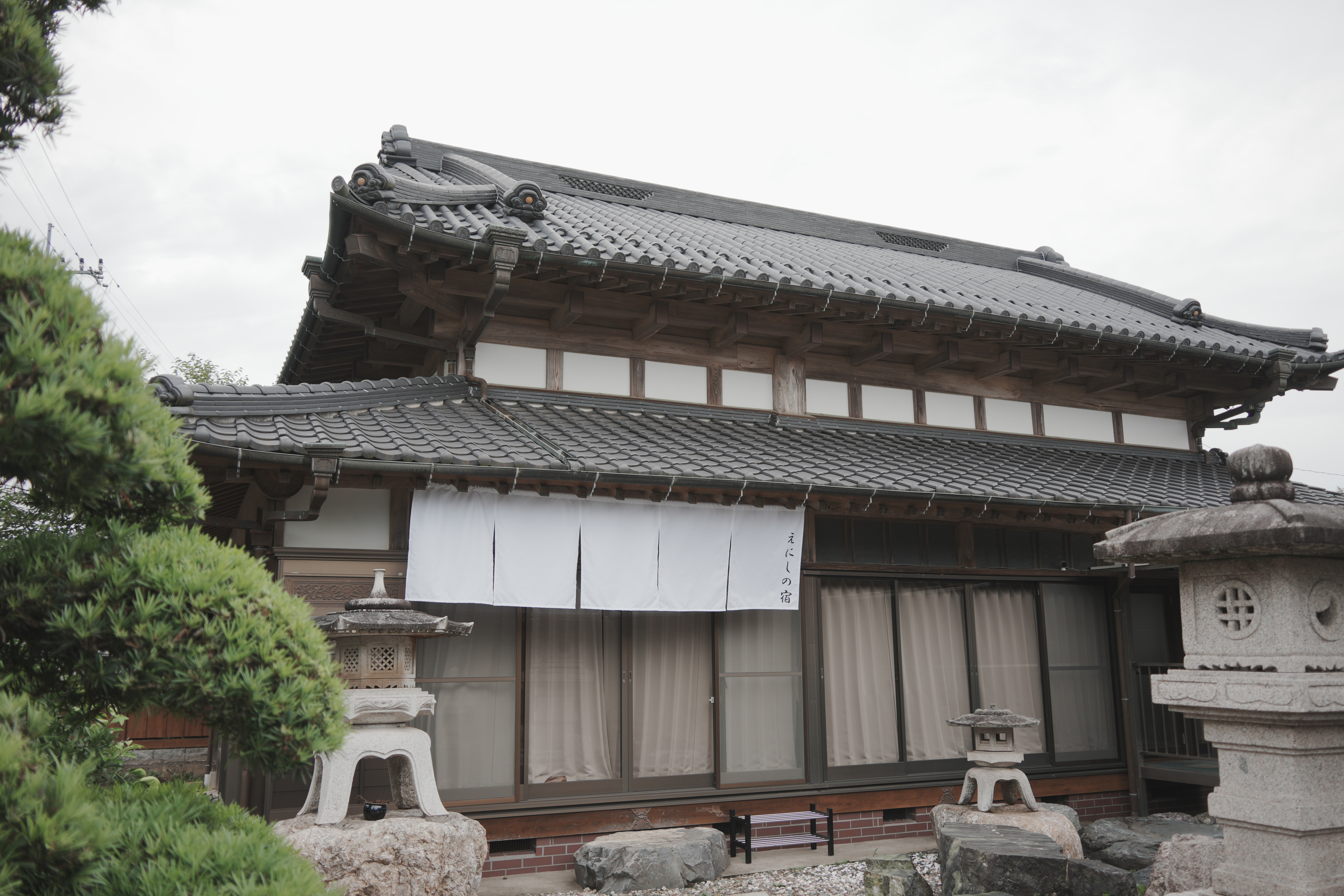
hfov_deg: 65.5
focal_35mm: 28
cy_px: 448
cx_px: 672
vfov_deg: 46.4
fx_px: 1045
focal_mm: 28
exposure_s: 1/400
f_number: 2.8
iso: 100
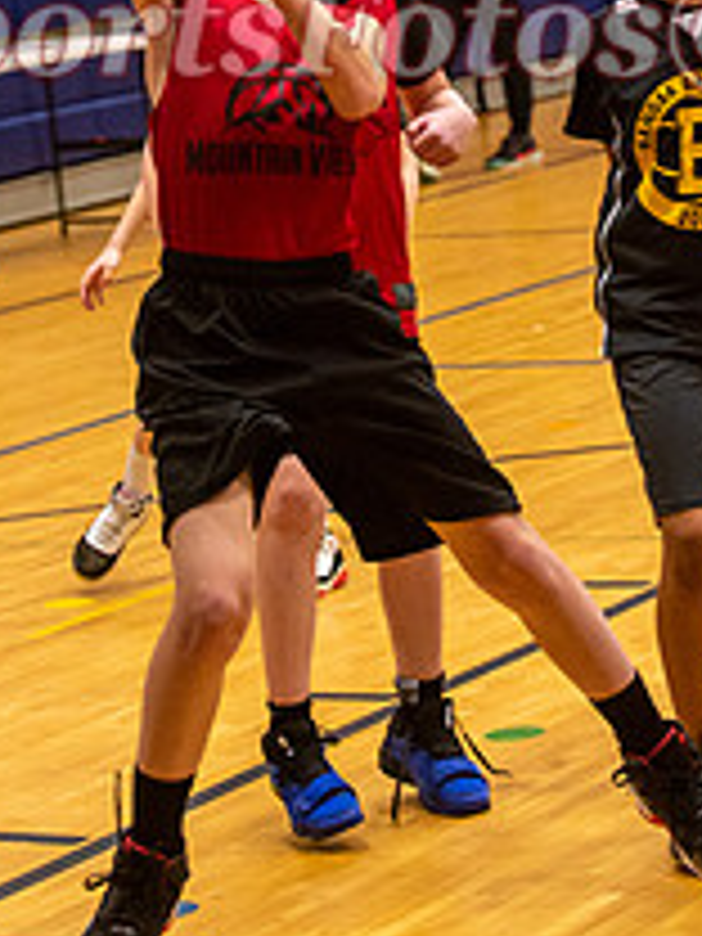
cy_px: -63
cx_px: 322
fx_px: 4380
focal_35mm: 162
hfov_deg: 9.2
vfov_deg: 12.0
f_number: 4
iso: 5000
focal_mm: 78
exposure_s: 1/500
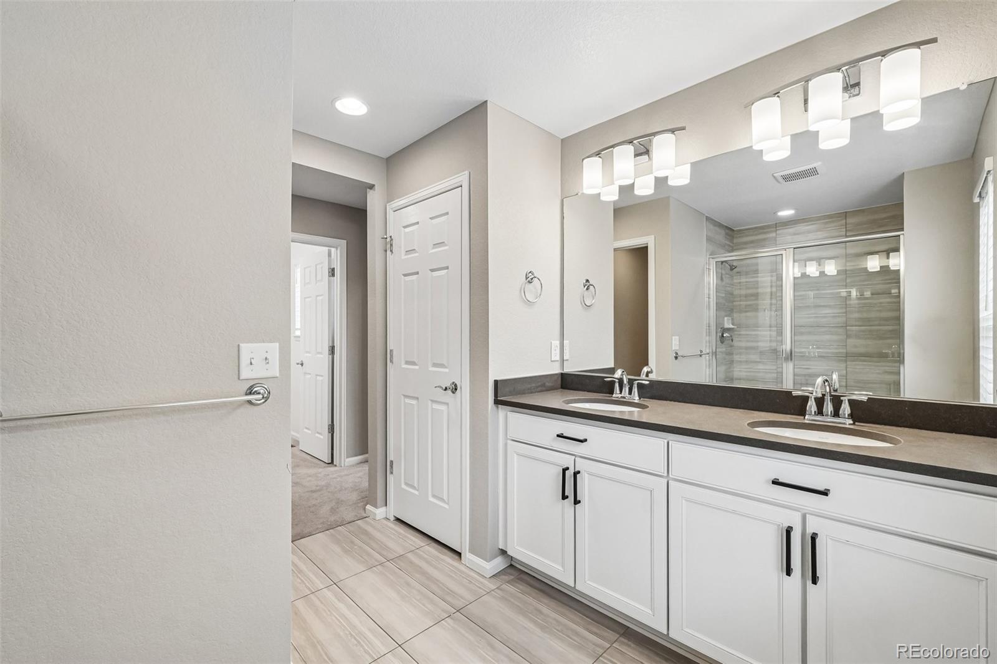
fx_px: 415
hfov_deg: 100.4
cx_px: 498
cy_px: 332
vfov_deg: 77.3
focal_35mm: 15
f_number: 8
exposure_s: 1/30
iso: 800
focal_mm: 10
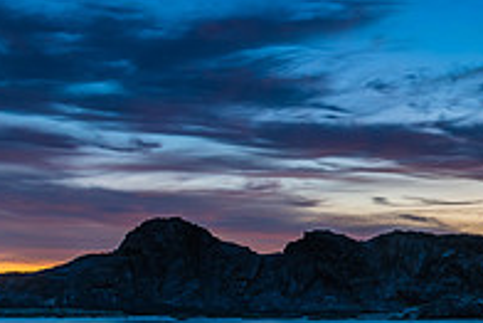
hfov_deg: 25.5
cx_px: 582
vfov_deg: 19.2
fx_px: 953
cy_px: 201
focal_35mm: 71
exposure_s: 2.5
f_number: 6.3
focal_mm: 24
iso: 160
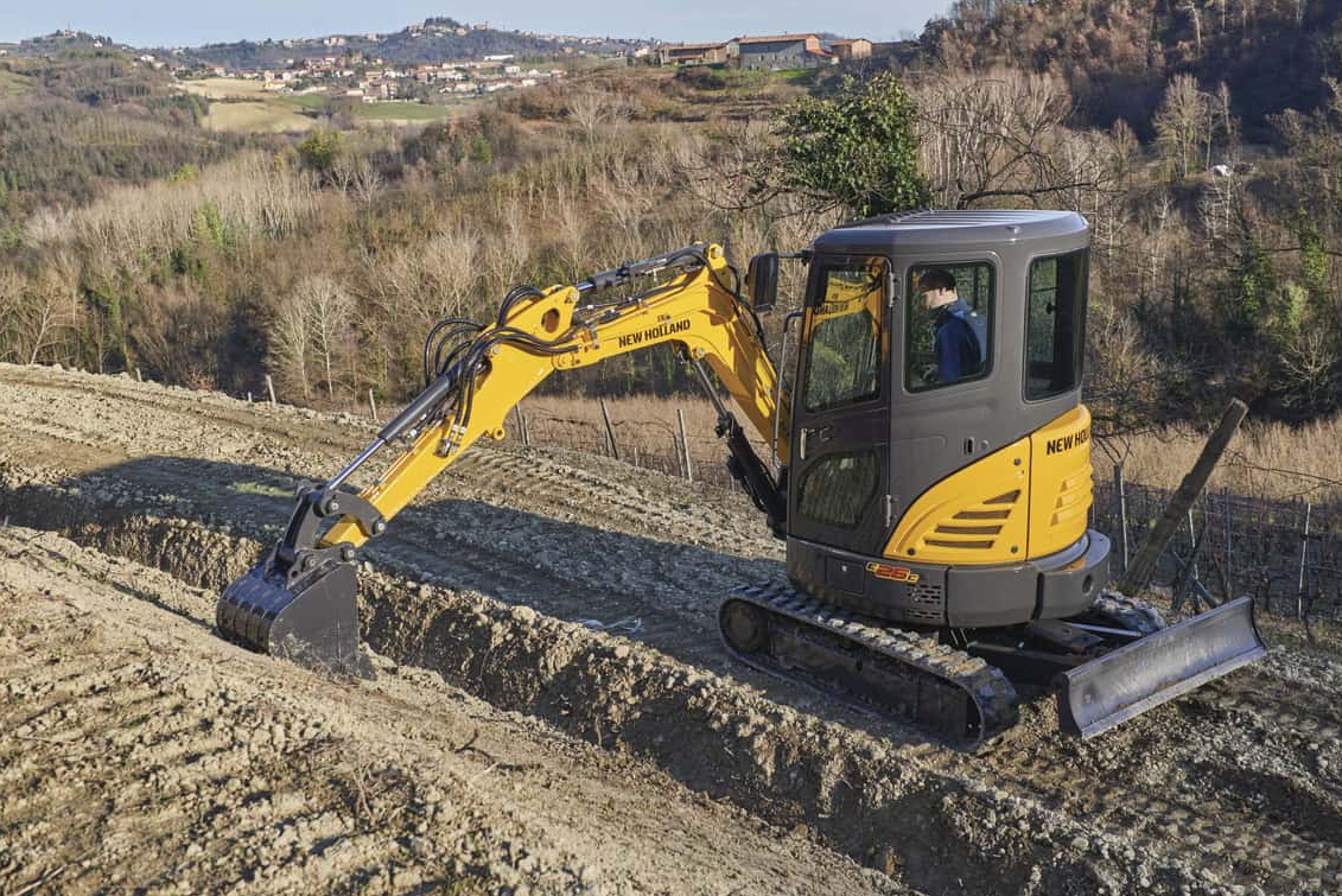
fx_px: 1603
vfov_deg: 31.2
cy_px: 432
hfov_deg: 45.4
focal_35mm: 43
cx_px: 711
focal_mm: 38
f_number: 5.6
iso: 100
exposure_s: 1/250
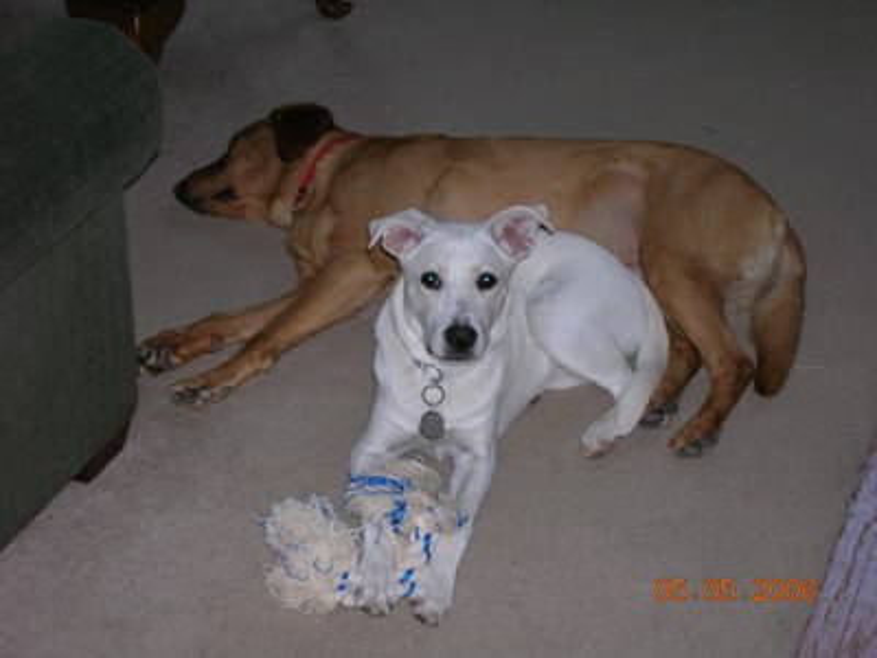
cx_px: 438
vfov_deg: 23.3
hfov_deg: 30.7
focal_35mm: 63
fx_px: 1596
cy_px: 329
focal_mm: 10.4
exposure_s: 1/60.1
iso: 74
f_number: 3.6
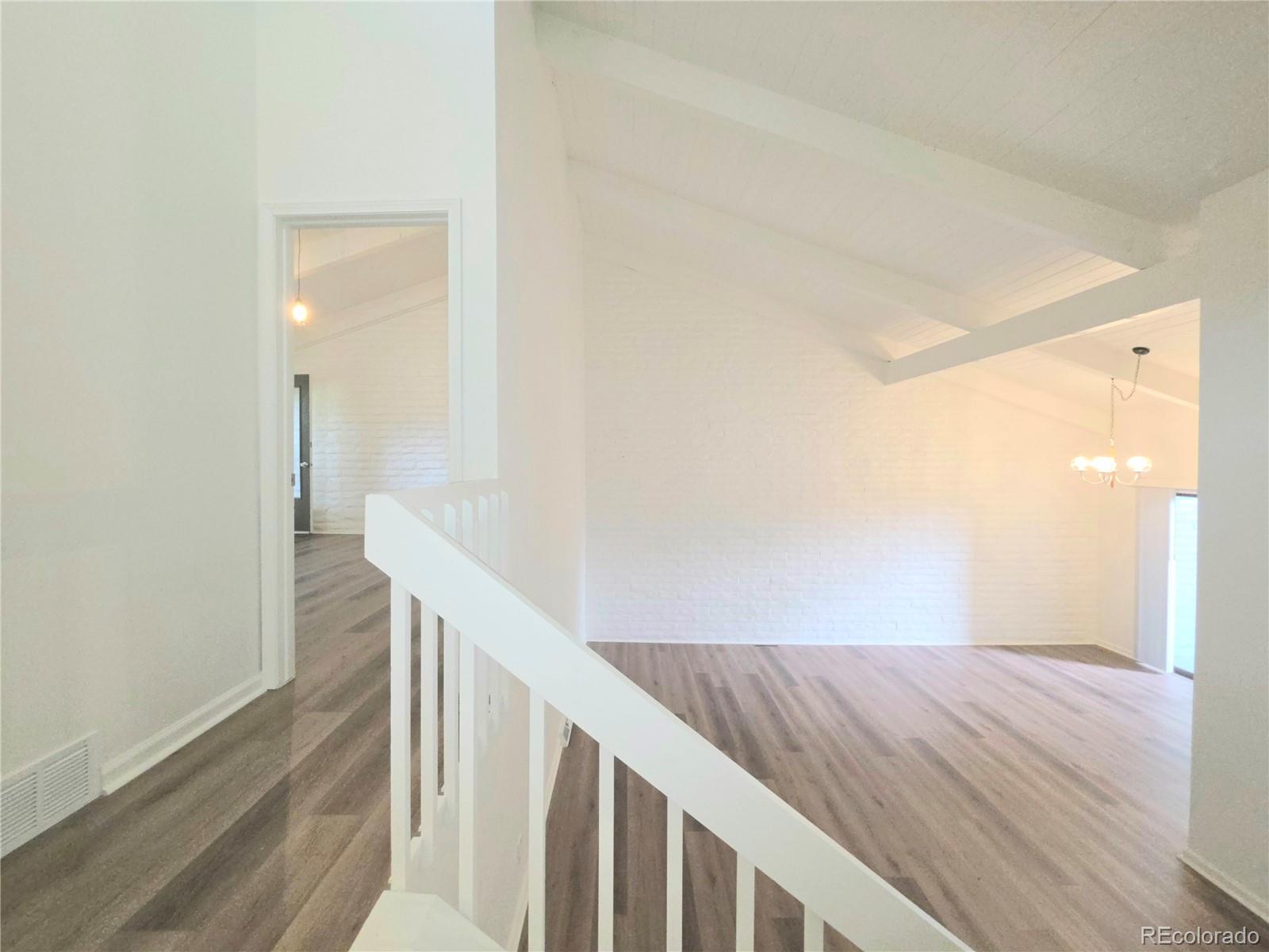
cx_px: 634
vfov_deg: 89.9
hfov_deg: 106.2
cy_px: 476
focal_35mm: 13
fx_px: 477
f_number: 1.9
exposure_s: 1/60.2
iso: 250
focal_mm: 2.2
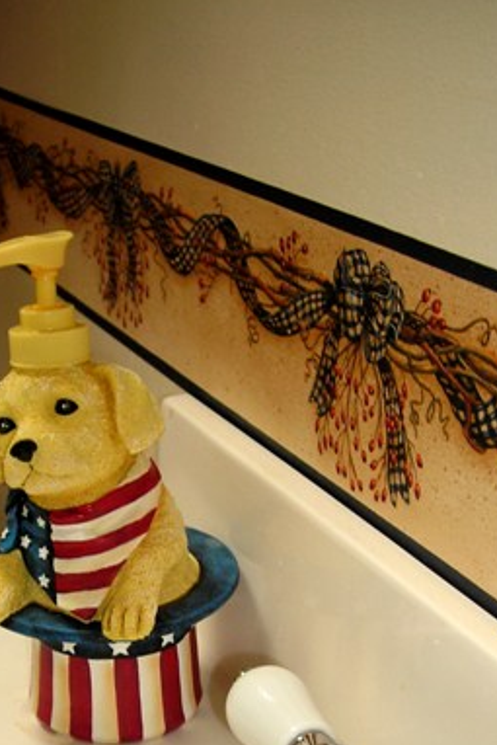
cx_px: 230
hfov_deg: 19.7
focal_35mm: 69
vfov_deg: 28.4
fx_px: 1427
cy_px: 635
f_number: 3.2
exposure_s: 1/30
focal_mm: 6.3
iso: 50
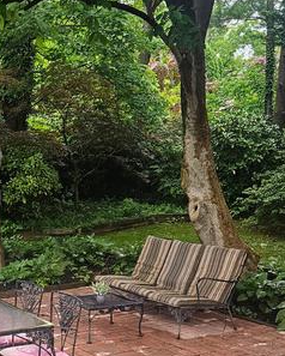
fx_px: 611
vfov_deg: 30.9
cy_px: 322
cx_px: 66
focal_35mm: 58
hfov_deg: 25.9
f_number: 1.8
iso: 160
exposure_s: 1/120
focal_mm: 5.4
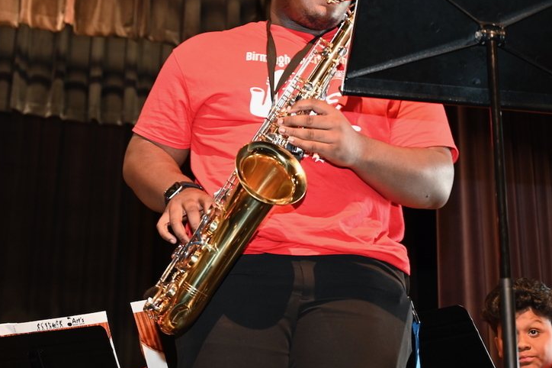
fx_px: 1257
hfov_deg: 24.6
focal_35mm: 82
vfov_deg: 16.6
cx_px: 162
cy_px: 134
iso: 1250
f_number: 4
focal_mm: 58
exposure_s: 1/60
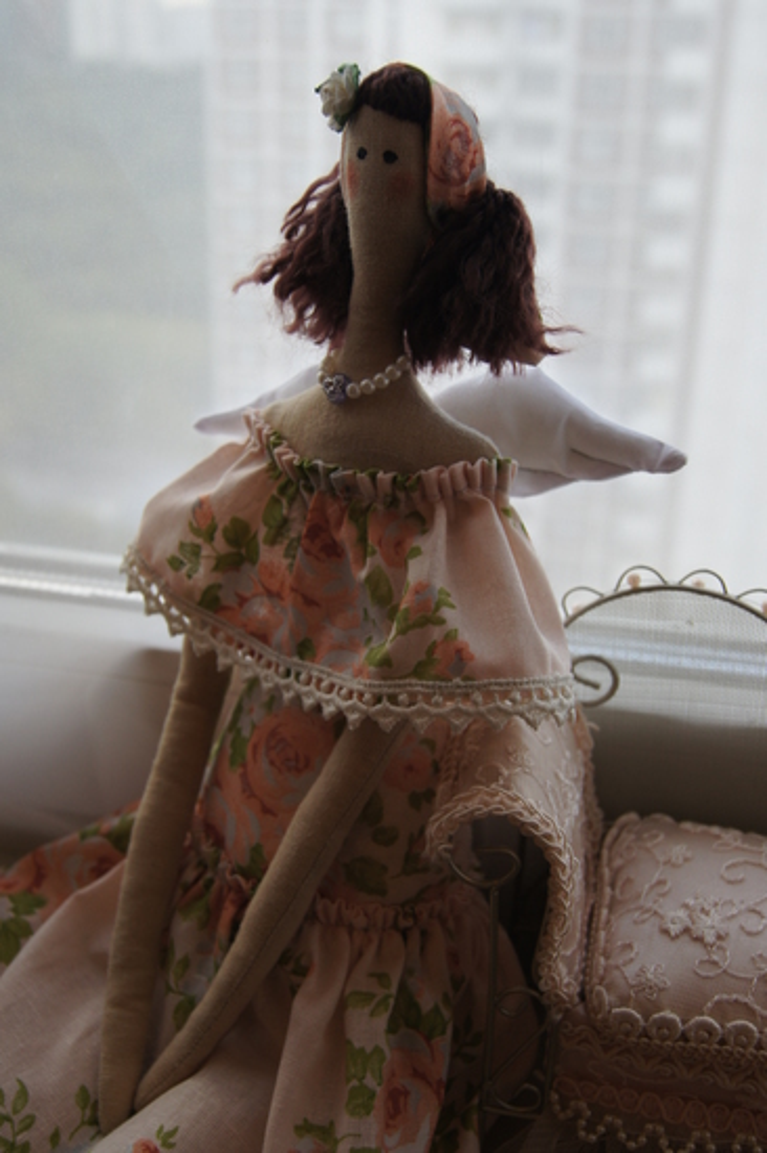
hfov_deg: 34.2
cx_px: 384
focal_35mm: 39
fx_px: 1248
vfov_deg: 49.6
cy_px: 576
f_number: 4.5
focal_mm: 26
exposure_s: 1/50
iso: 125
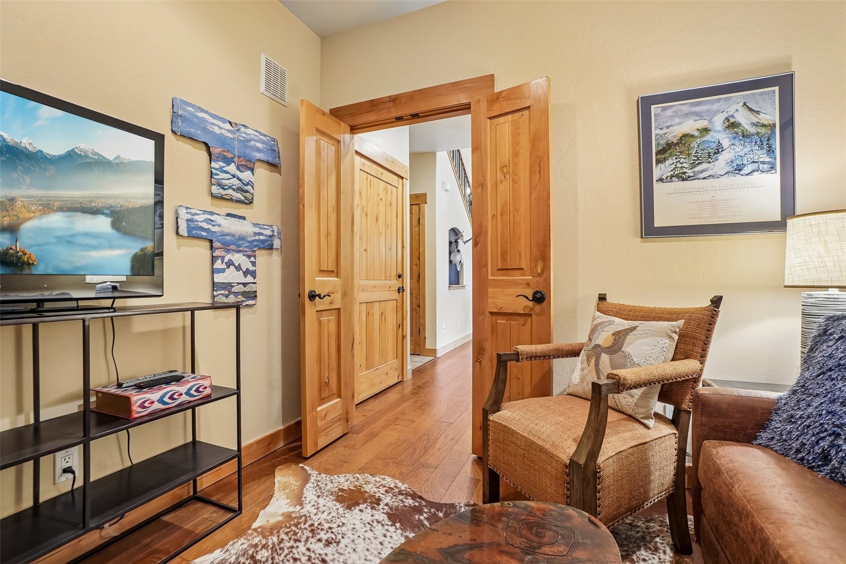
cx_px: 423
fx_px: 352
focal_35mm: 15
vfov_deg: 77.3
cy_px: 282
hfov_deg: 100.4
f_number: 8
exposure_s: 1/3.33
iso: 400
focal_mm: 10
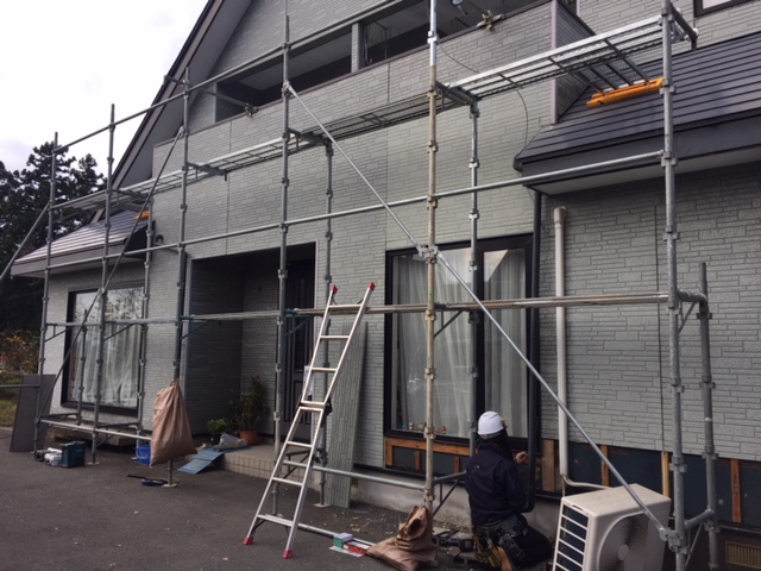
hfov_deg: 61.7
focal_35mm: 29
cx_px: 380
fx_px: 638
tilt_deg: +6.1
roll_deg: -1.1
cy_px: 286
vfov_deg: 48.2
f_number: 2.2
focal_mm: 4.15
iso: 32
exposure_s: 1/824
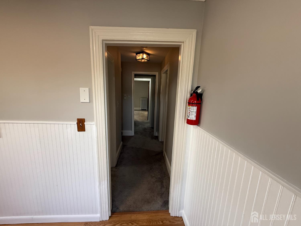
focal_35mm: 14
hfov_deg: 102.1
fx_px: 122
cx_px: 150
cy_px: 113
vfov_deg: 85.7
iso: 320
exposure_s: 1/120
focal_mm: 2.22
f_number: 2.2
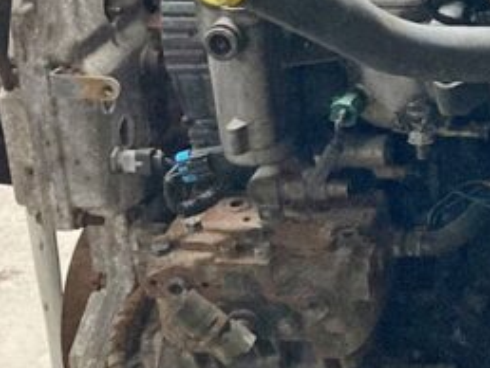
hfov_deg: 16.6
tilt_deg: -22.0
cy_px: 83
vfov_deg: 13.3
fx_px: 1573
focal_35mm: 111
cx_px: 650
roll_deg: +1.7
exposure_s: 1/40
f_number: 1.8
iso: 400
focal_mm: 3.99
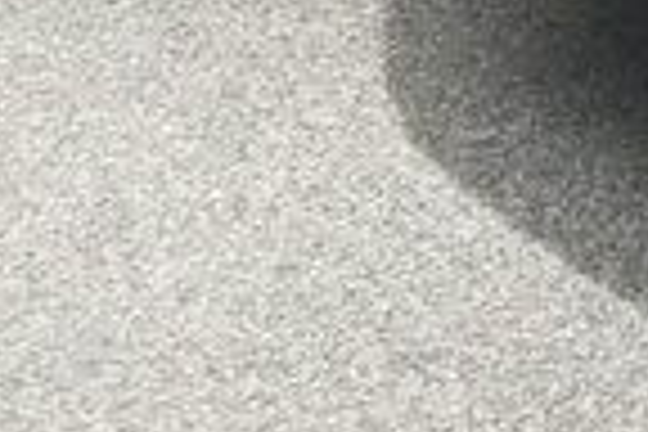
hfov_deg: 7.1
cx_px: 2061
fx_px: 4608
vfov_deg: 5.0
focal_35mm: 256
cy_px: -954
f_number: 9
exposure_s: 1/160
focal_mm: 24
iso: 100
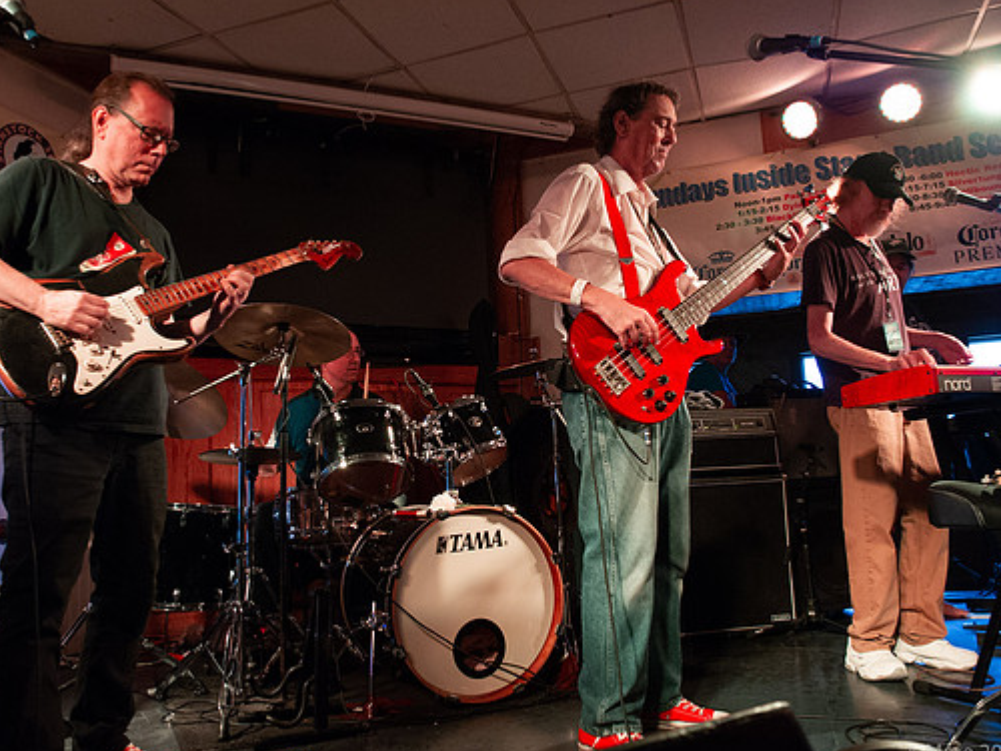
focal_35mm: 29
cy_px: 379
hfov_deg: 61.5
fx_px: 839
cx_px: 446
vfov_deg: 48.2
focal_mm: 26
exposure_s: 1/50
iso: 6400
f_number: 6.3
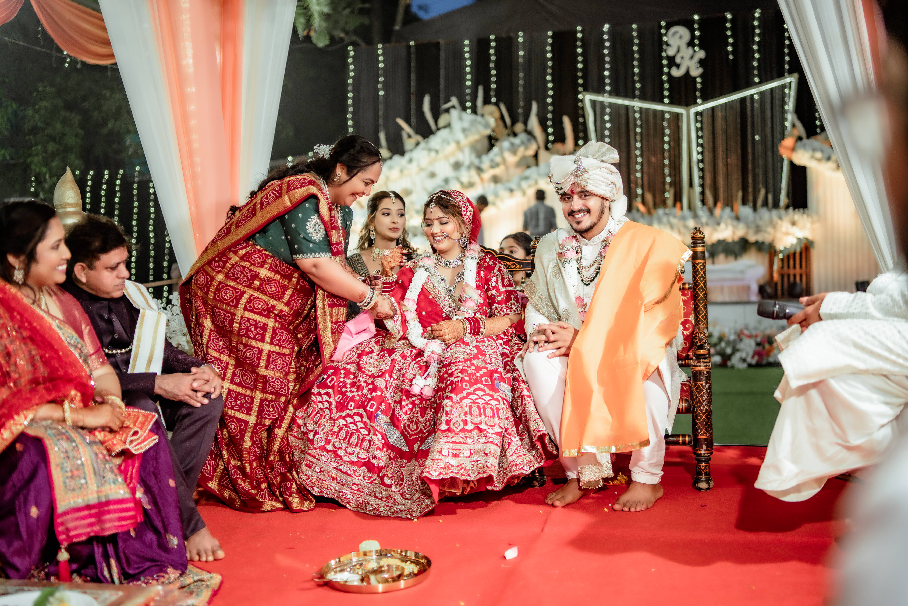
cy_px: 303
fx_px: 883
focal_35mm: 35
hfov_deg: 54.4
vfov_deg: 37.9
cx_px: 454
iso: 250
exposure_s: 1/250
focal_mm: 35
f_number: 1.4
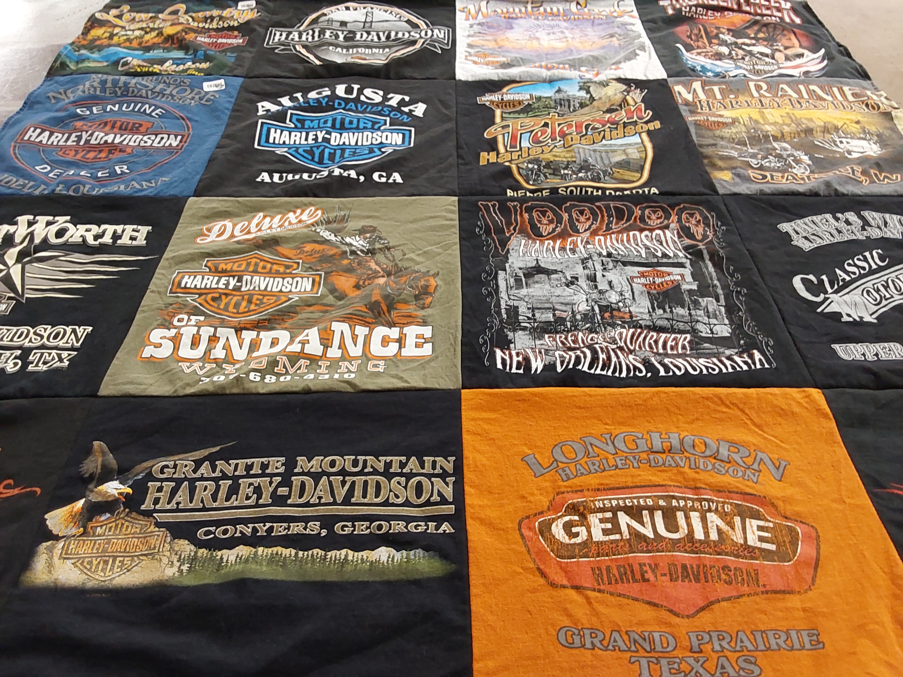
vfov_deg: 49.7
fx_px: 730
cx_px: 452
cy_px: 338
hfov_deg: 63.4
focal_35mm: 28
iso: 250
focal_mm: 2.91
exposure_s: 1/60
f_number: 1.9
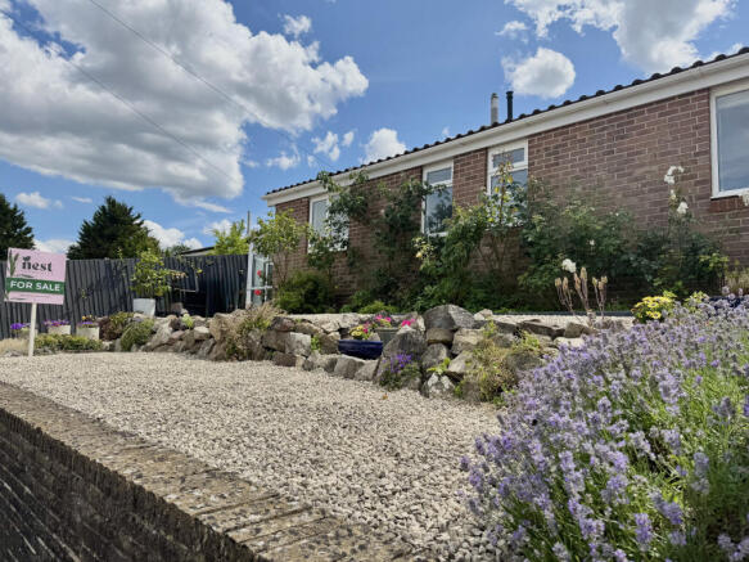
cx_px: 374
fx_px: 519
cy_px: 281
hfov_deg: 71.6
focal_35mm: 24
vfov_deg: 56.8
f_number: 1.78
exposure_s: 1/5814
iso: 80
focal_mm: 6.76
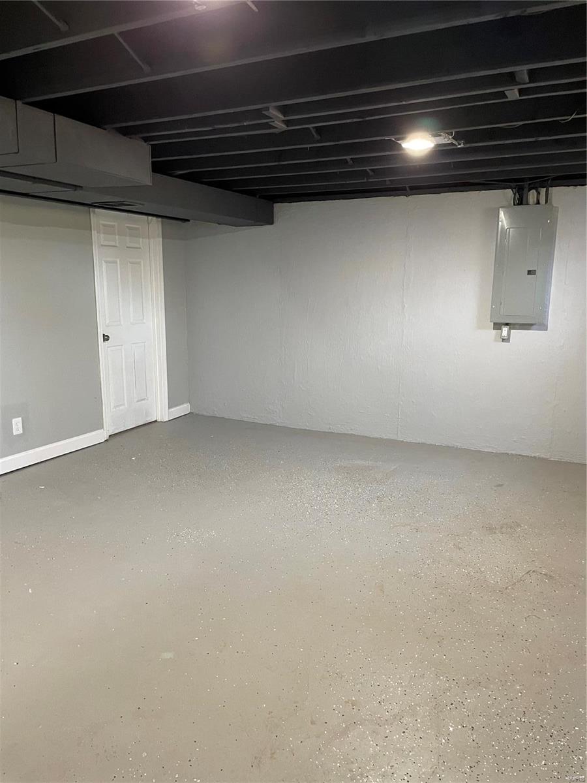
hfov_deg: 53.1
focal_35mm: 26
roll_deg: -1.2
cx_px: 294
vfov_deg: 67.3
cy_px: 392
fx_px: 588
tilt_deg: -12.8
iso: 400
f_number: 1.6
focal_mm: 4.2
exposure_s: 1/40
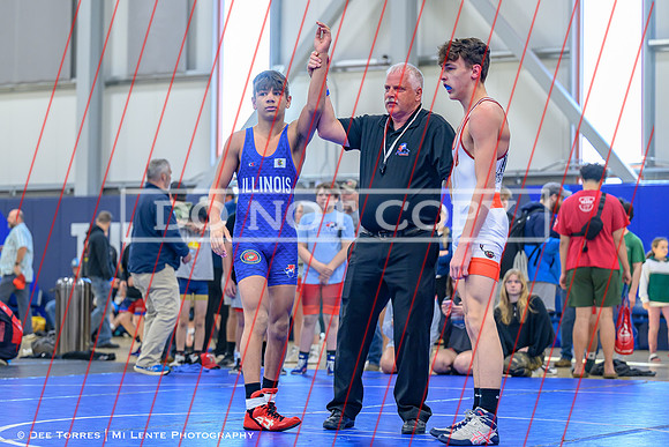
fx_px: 1765
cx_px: 284
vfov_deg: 14.4
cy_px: 211
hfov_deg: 21.4
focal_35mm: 95
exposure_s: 1/640
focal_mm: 82
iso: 2000
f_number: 2.8
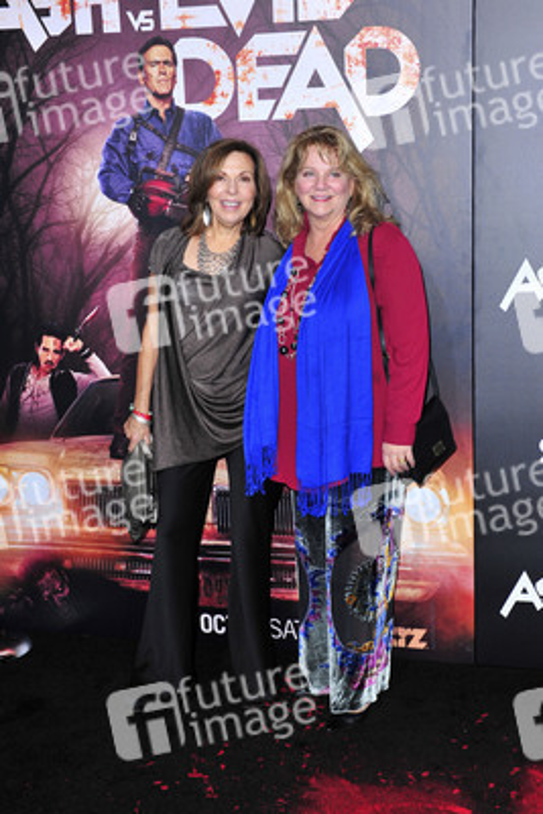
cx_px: 272
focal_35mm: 45
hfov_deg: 29.9
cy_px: 407
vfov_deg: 43.6
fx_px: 1017
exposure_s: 1/320
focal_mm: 45
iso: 640
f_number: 5.6
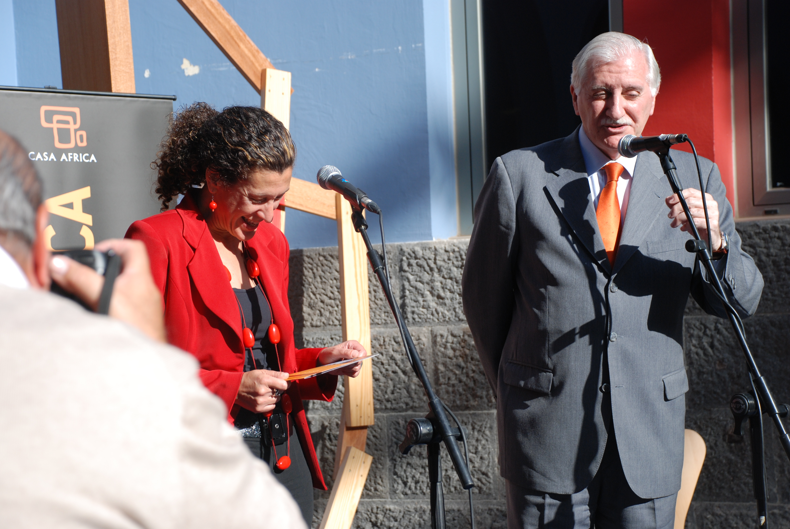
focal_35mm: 93
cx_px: 395
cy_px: 264
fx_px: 2043
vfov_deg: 14.7
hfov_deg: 21.9
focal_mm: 62
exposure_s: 1/500
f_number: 5.6
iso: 200
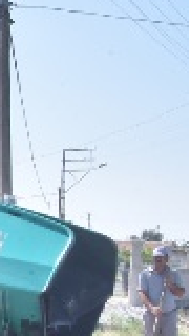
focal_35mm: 117
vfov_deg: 18.1
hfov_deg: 8.2
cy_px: 287
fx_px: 1042
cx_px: -443
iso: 800
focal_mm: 28
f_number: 22
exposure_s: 1/200
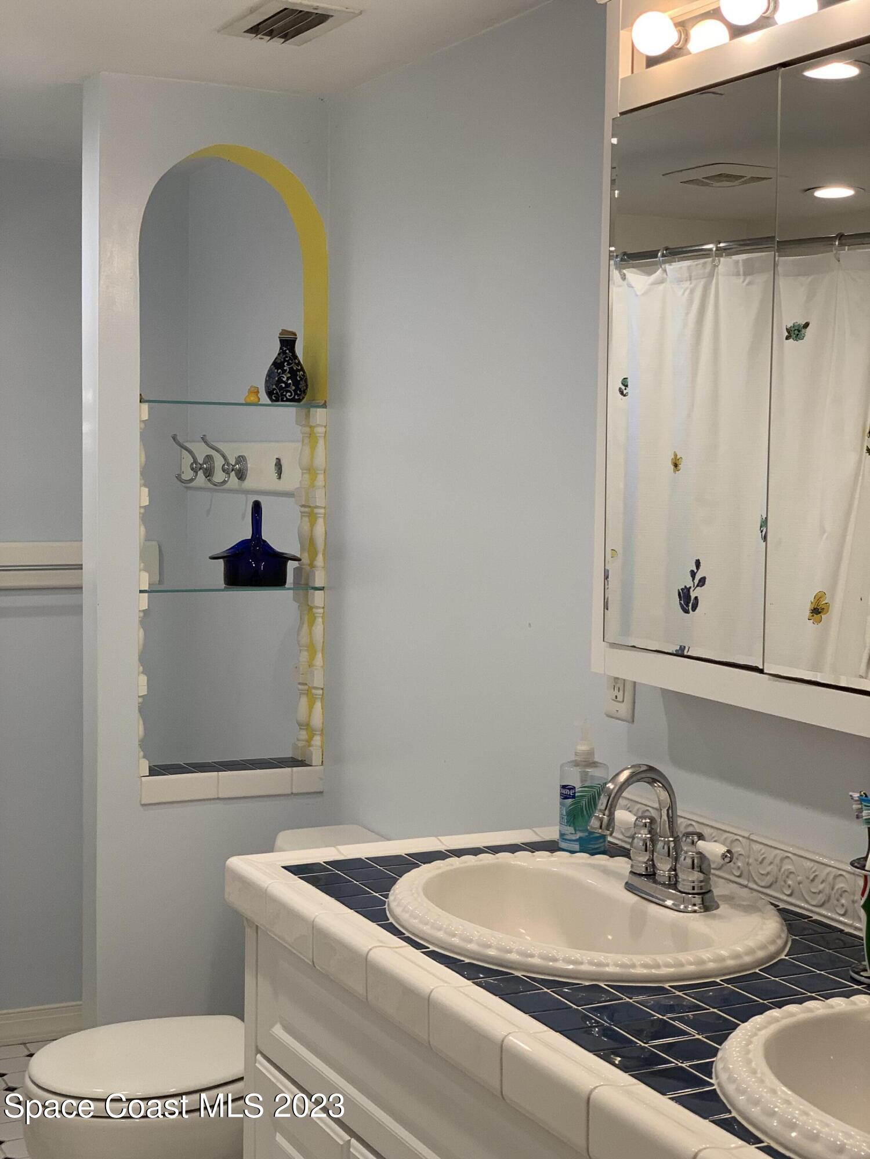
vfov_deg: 36.8
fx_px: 1743
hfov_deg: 28.0
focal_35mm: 52
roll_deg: -0.7
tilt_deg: -3.1
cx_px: 435
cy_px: 580
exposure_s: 1/120
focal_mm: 6
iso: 80
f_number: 2.4
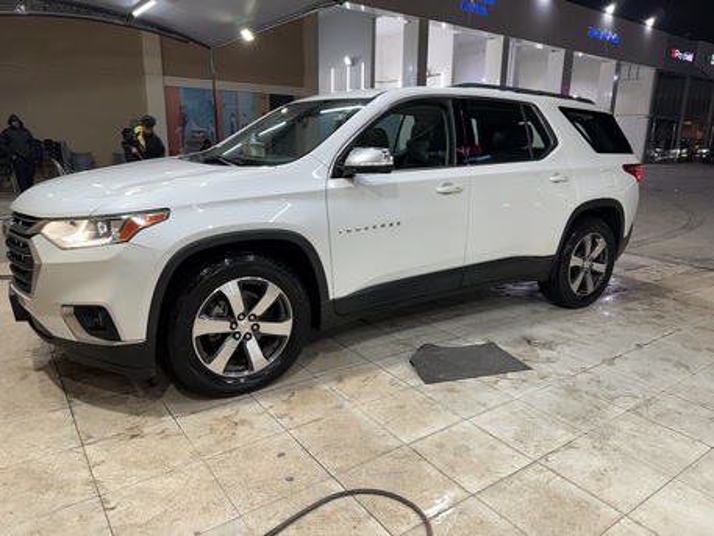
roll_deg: -0.4
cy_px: 268
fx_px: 495
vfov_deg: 56.8
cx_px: 357
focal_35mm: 24
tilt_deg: -13.2
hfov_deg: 71.6
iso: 64
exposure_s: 1/120
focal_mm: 6.76
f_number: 1.78
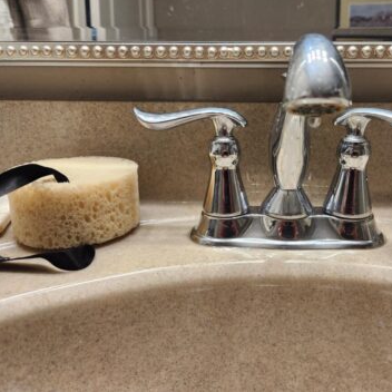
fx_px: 359
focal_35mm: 28
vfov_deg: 57.3
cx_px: 250
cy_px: 190
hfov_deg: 56.5
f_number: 1.8
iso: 250
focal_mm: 5.4
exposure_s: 1/120
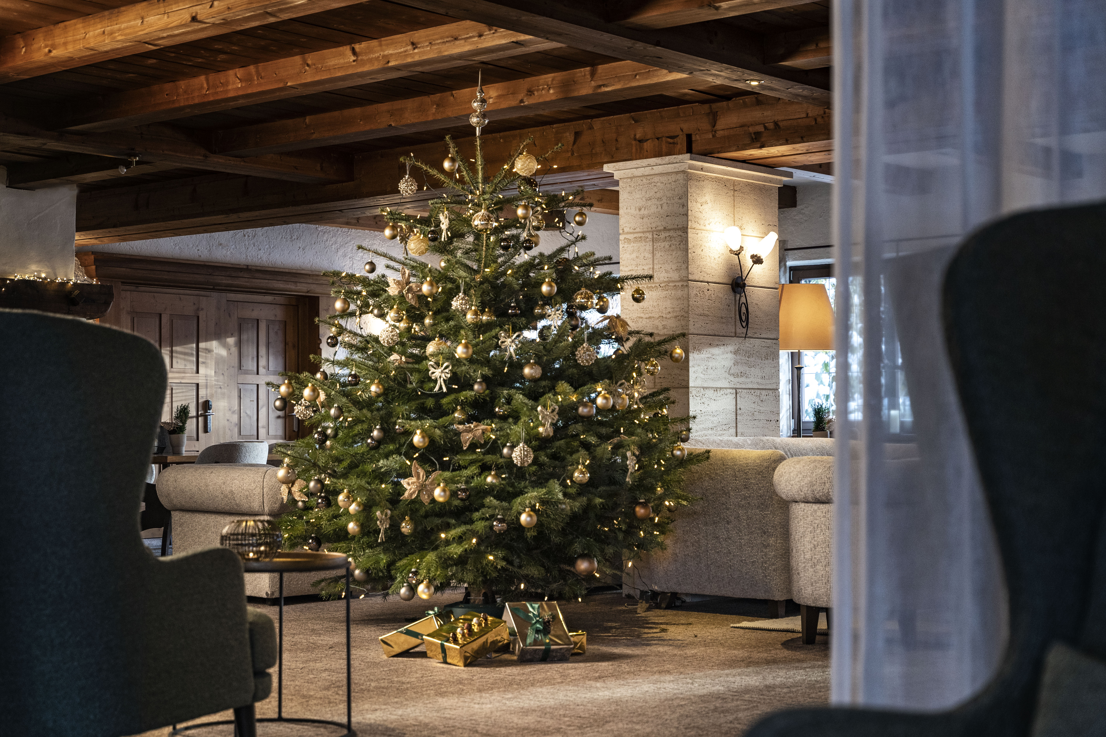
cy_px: 368
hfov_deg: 35.1
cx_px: 553
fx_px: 1751
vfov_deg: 23.8
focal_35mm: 57
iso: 1000
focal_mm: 57
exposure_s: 1/60
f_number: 4
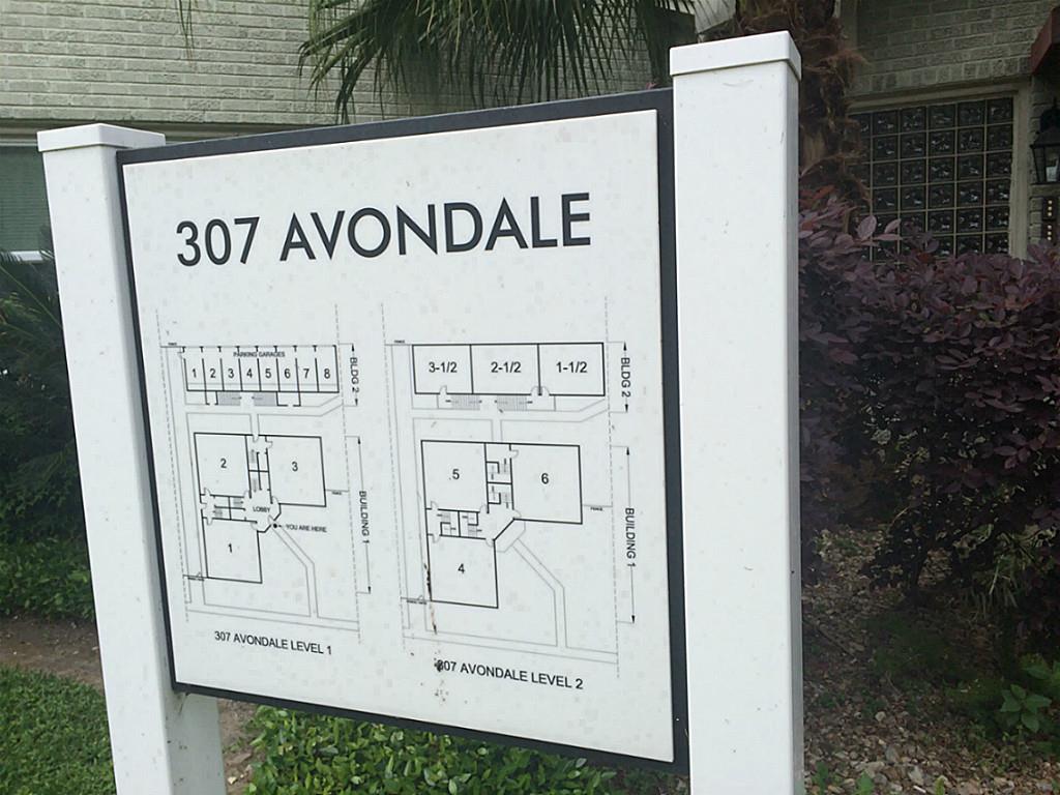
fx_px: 888
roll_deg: +2.3
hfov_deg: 61.7
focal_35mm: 29
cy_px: 398
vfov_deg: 48.2
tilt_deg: -8.1
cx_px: 530
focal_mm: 4.15
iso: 32
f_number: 2.2
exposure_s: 1/684
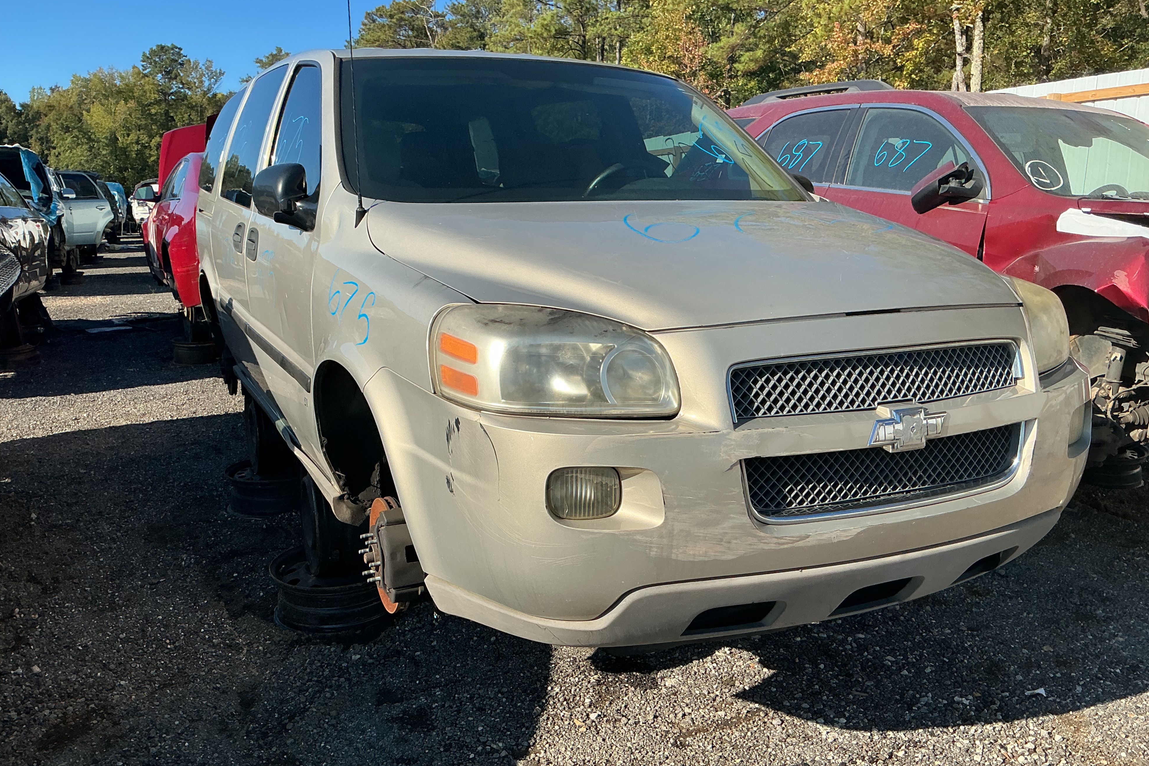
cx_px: 578
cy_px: 409
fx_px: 989
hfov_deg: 60.3
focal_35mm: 31
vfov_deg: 42.3
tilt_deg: -9.2
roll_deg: -2.8
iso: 25
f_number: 1.8
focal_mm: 3
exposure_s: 1/1311
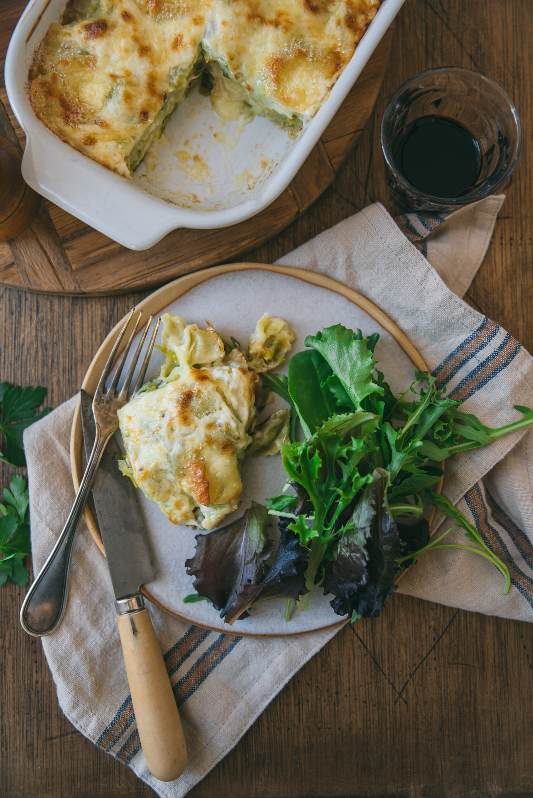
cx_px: 266
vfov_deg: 48.4
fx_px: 887
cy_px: 399
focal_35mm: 40
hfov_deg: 33.4
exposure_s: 1/30
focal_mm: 40
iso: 100
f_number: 3.5
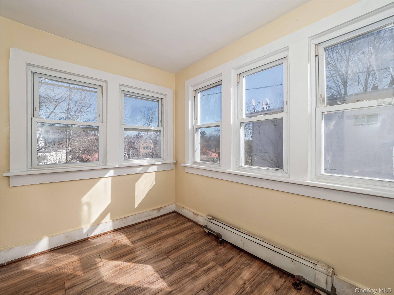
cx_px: 197
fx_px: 159
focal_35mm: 14
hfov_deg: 102.1
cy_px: 148
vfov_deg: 85.7
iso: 200
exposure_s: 1/250
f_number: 8
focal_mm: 7
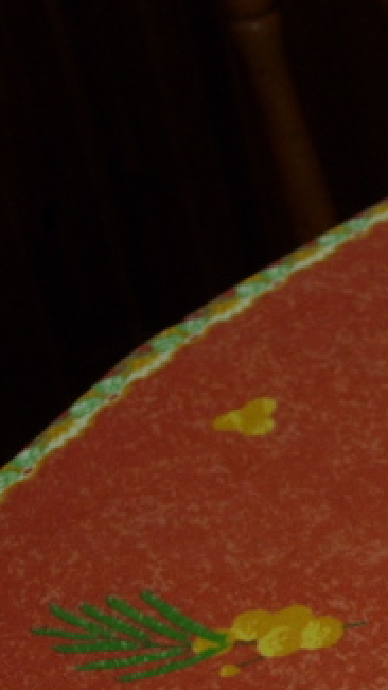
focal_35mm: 102
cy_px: 552
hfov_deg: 10.8
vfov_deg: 20.7
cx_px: 793
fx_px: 1864
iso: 79
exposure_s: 1/32
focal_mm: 7.8
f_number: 4.8
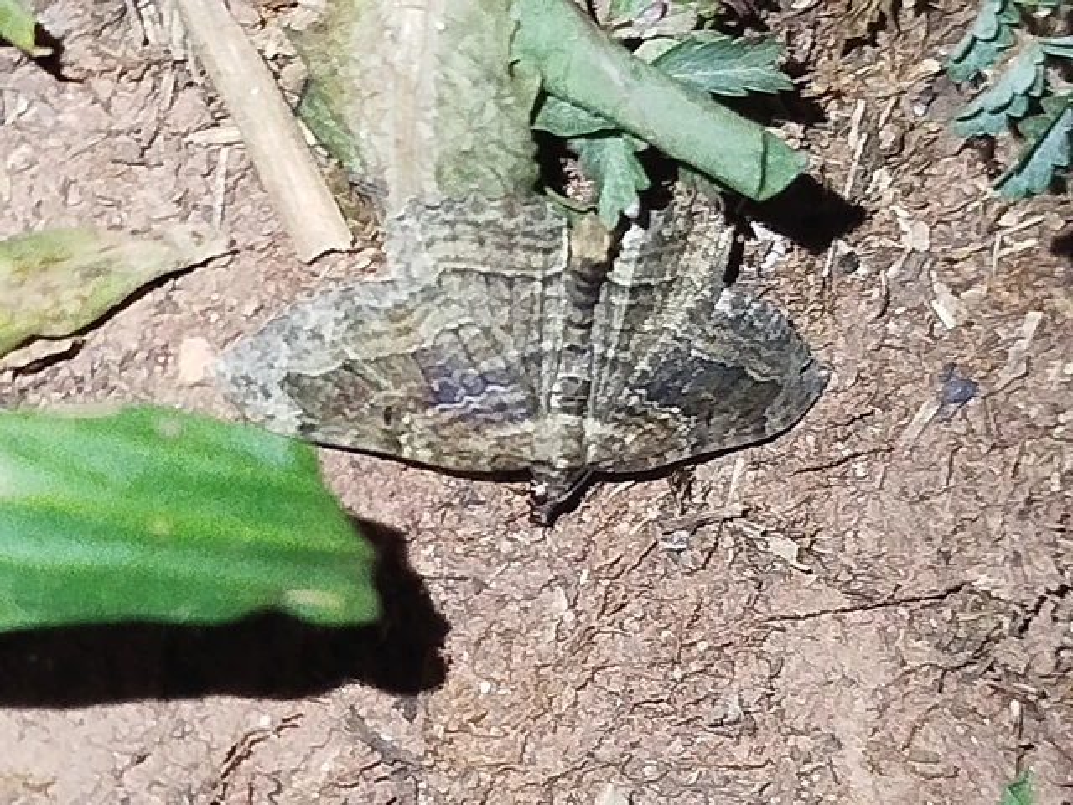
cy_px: 402
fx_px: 3100
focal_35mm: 100
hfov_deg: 19.6
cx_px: 536
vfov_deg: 14.8
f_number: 1.7
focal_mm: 5.31
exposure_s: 1/33
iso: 400
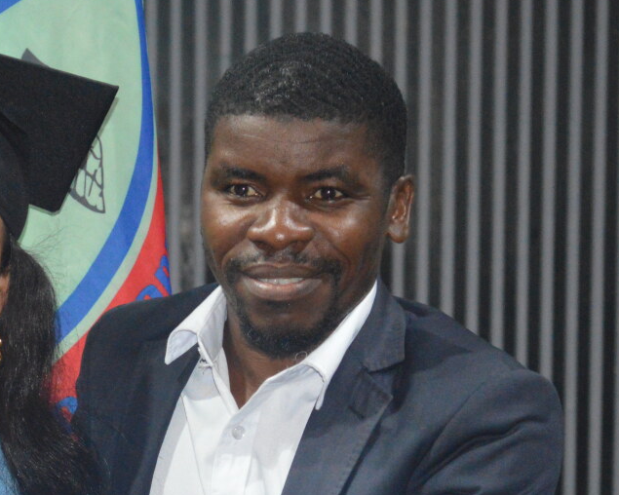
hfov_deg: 11.3
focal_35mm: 170
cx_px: 87
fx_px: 3114
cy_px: 449
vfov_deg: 9.1
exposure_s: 1/60
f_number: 5.6
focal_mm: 48
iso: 2500
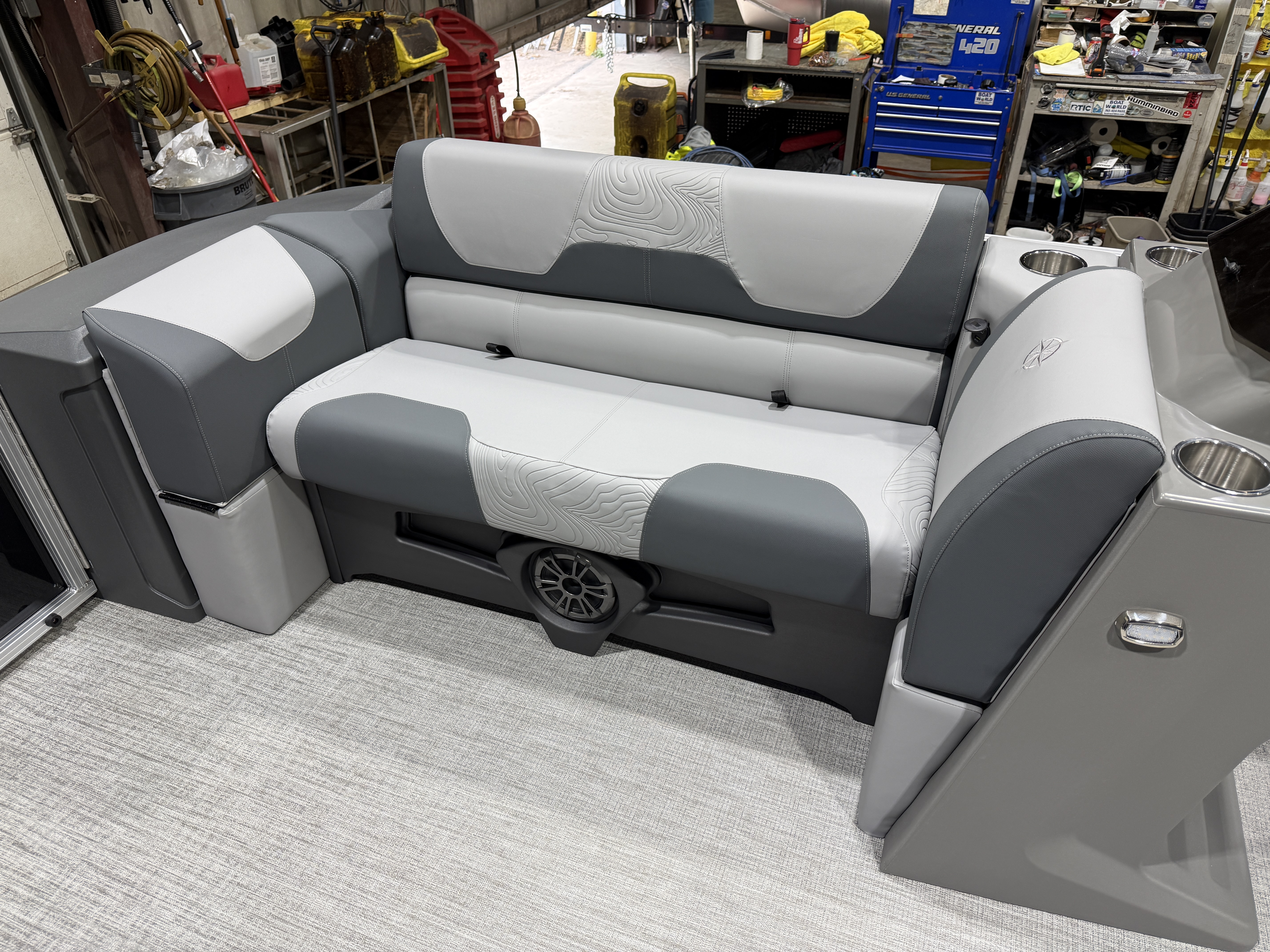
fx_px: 881
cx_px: 635
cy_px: 476
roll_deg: +2.4
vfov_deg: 56.8
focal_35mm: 24
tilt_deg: -35.2
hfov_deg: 71.6
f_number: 1.78
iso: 100
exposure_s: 1/120
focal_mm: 6.76
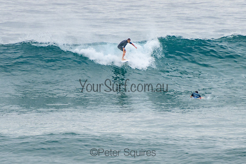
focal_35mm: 549
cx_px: 124
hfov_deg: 3.8
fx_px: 3755
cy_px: 73
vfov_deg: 2.5
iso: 500
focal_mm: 400
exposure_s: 1/1250
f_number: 5.6
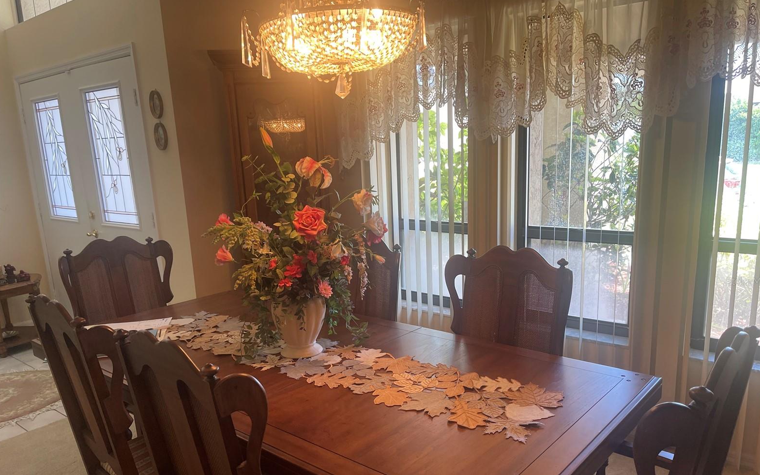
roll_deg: +2.3
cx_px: 385
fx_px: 559
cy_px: 281
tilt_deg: -13.4
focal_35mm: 27
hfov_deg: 68.4
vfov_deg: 45.8
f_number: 1.6
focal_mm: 5.1
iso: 125
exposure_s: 1/120
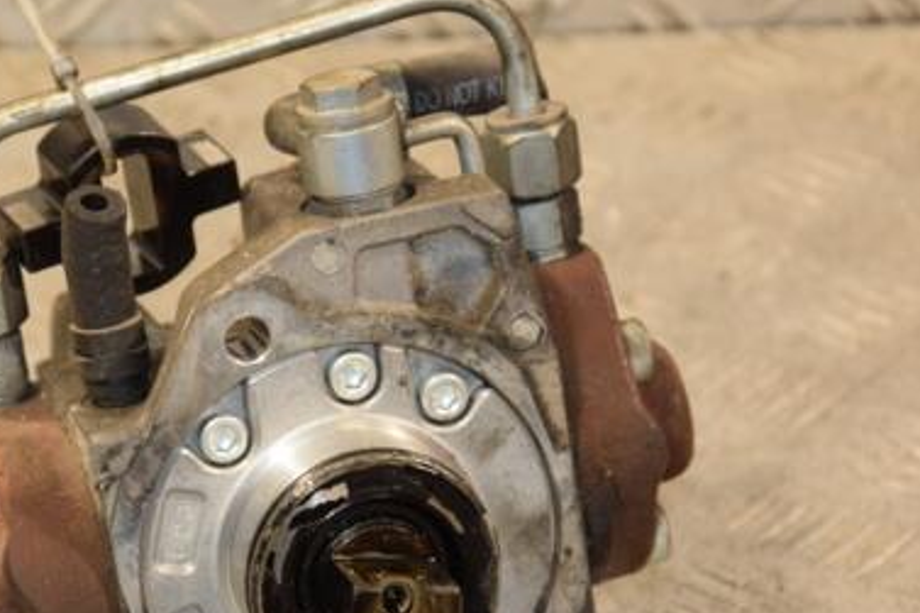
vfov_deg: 6.8
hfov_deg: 10.1
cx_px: 286
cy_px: 427
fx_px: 5180
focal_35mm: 203
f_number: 5.6
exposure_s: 1/100
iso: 800
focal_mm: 85
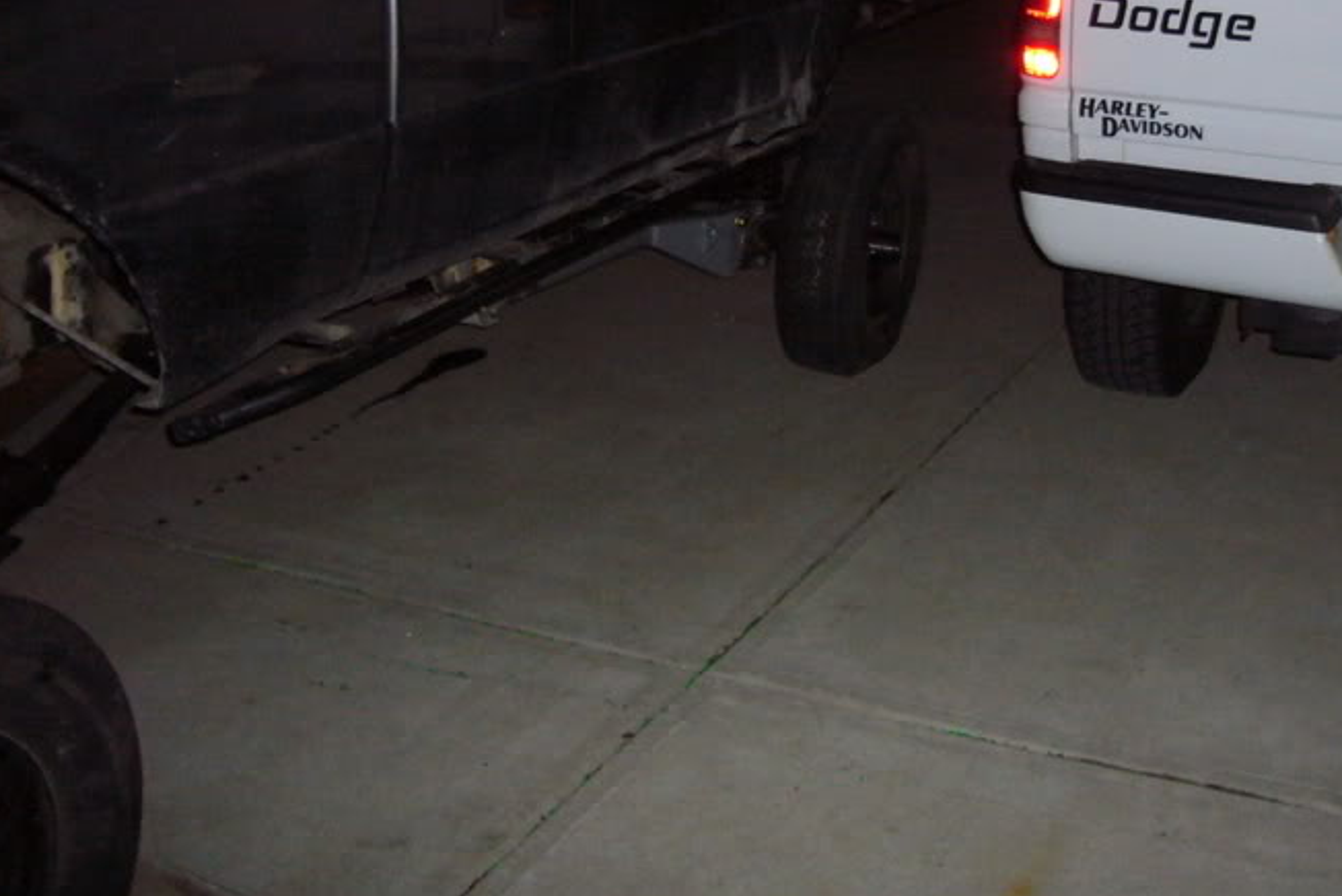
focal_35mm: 49
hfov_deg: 40.0
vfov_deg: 27.1
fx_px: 1827
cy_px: 194
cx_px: 867
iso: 200
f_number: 2.9
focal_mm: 4.9
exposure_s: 1/30
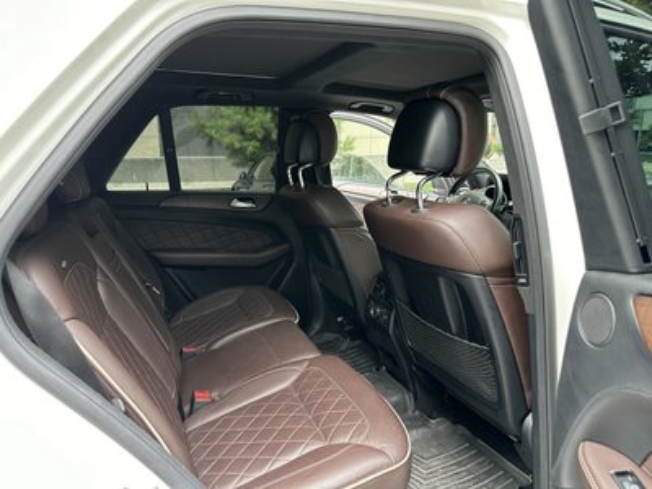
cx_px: 326
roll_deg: +0.9
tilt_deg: -12.8
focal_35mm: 24
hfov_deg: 71.6
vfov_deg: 56.8
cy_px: 244
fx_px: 452
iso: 125
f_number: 1.78
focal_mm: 6.86
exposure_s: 1/141
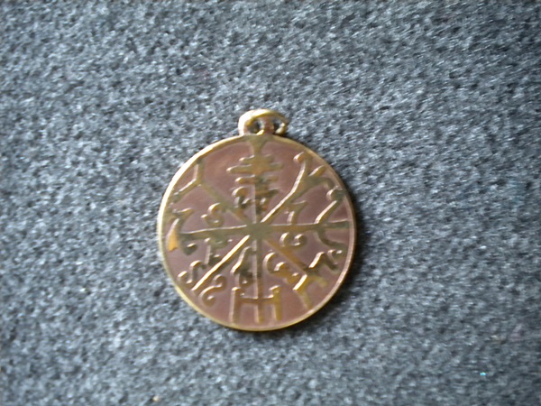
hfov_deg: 45.8
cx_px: 270
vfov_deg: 35.1
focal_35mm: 41
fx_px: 641
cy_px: 203
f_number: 3.5
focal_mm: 7.4
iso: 400
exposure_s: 1/15
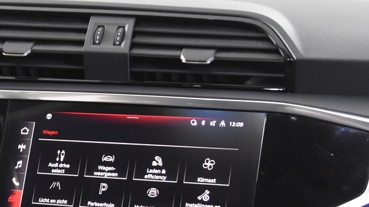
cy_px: 275
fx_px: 1086
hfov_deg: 18.3
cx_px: -71
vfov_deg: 10.6
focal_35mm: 111
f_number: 3
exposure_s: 1/30
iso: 2000
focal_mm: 22
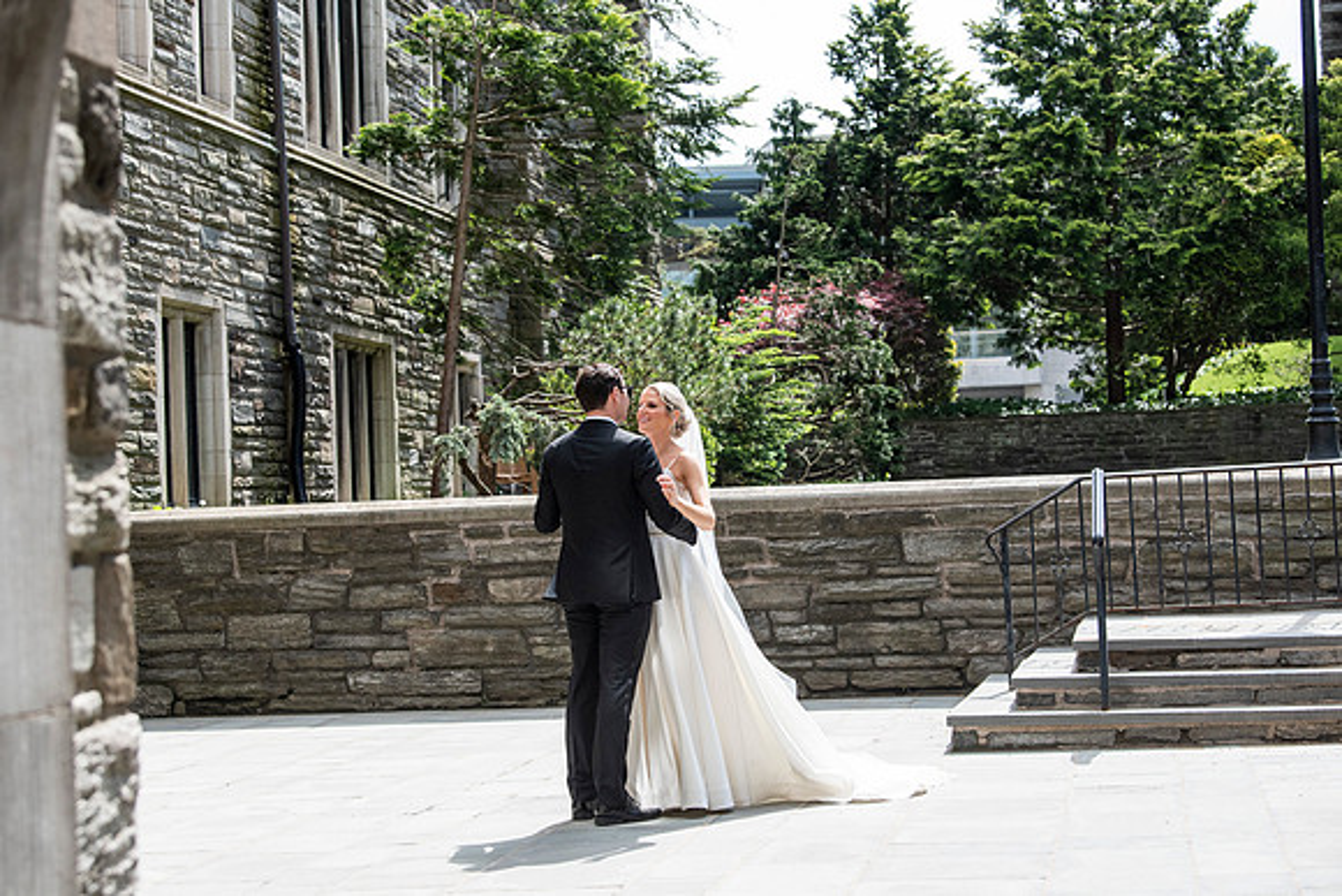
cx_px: 671
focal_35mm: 72
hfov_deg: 28.1
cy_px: 448
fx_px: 2685
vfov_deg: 18.9
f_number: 4.5
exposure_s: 1/4000
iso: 1000
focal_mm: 72
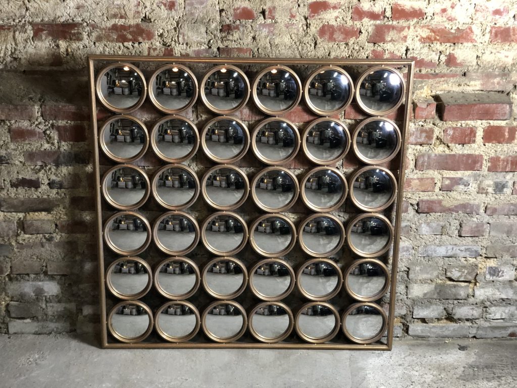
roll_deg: +0.1
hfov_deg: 36.8
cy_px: 194
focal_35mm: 52
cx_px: 258
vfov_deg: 28.0
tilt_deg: -22.2
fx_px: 777
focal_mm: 6
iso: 160
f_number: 2.4
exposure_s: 1/17
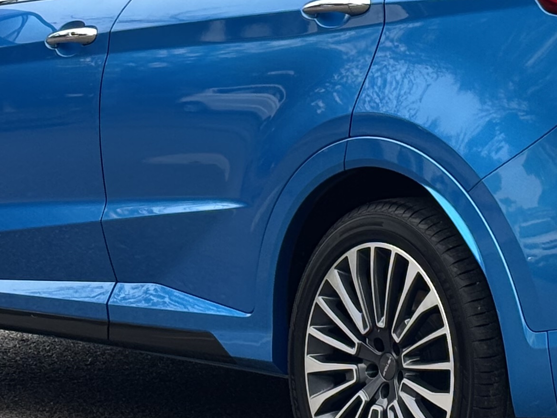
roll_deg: +0.8
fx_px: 2897
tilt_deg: +0.3
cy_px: -6
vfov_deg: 8.2
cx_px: 496
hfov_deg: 10.9
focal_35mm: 180
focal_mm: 5.96
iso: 32
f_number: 1.6
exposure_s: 1/302
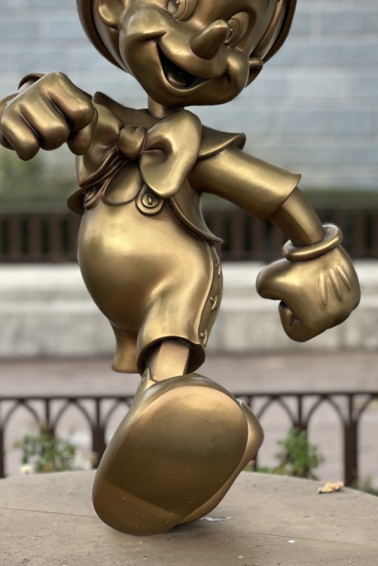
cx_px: 188
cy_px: 230
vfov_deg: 18.7
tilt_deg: -5.4
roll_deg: +2.2
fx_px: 1715
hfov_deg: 12.6
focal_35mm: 109
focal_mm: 9
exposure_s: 1/121
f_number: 2.8
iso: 32
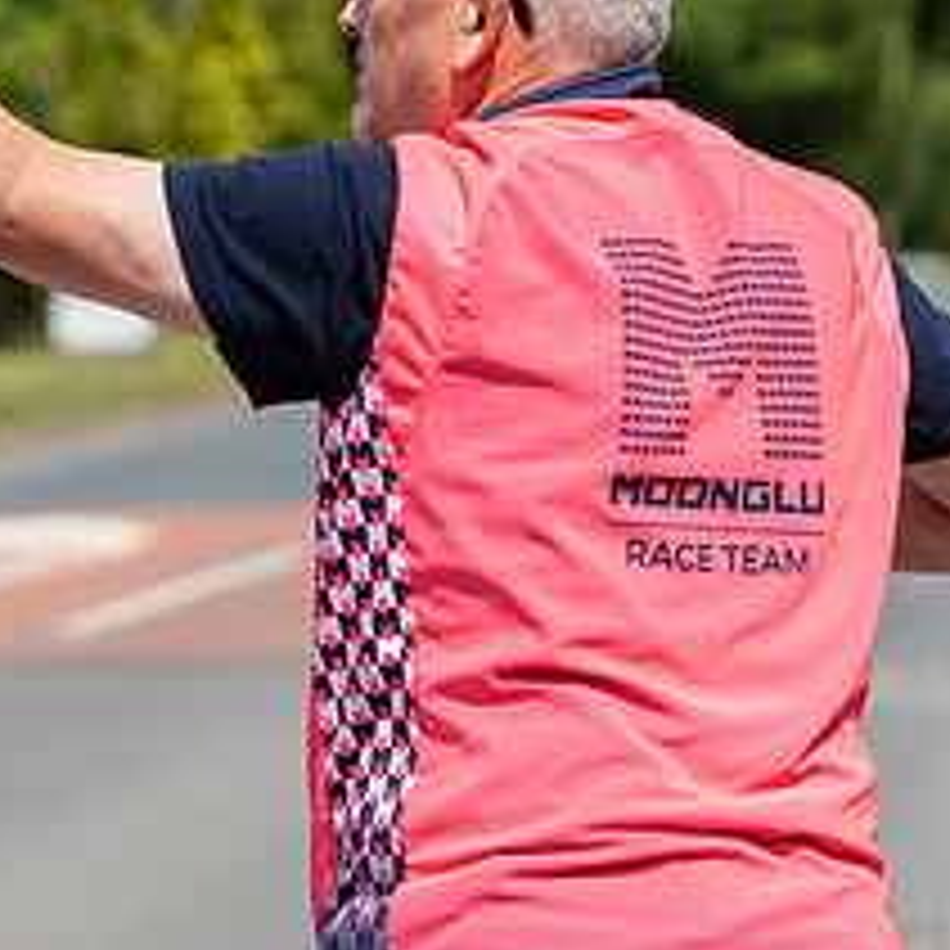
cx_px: -302
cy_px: 434
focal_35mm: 213
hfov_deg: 8.1
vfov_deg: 8.2
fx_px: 6613
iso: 100
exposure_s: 1/1250
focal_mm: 91
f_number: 3.5
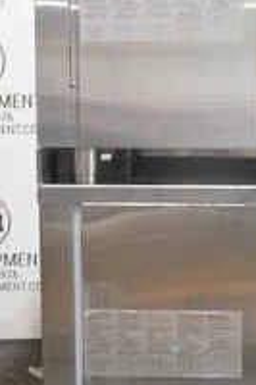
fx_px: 940
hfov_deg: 15.3
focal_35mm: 88
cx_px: 224
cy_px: 185
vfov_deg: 23.1
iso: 2000
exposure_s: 1/50
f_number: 4
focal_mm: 16.21
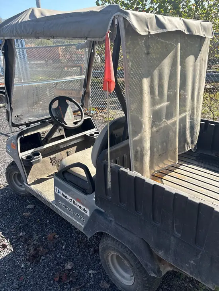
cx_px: 110
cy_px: 146
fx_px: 219
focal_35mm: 26
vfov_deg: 67.3
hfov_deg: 53.1
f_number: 1.6
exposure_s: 1/1016
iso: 50
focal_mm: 5.96
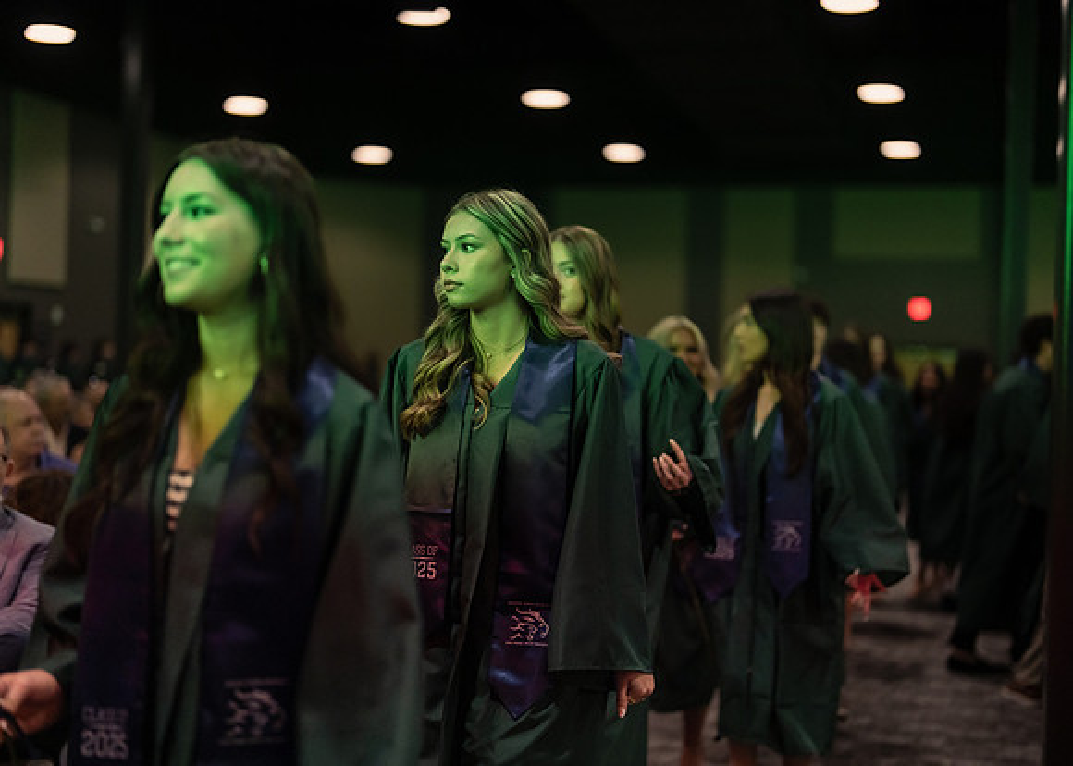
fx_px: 1618
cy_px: 383
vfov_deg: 26.6
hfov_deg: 36.7
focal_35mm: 53
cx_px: 536
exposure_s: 1/500
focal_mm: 50
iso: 1250
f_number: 1.2
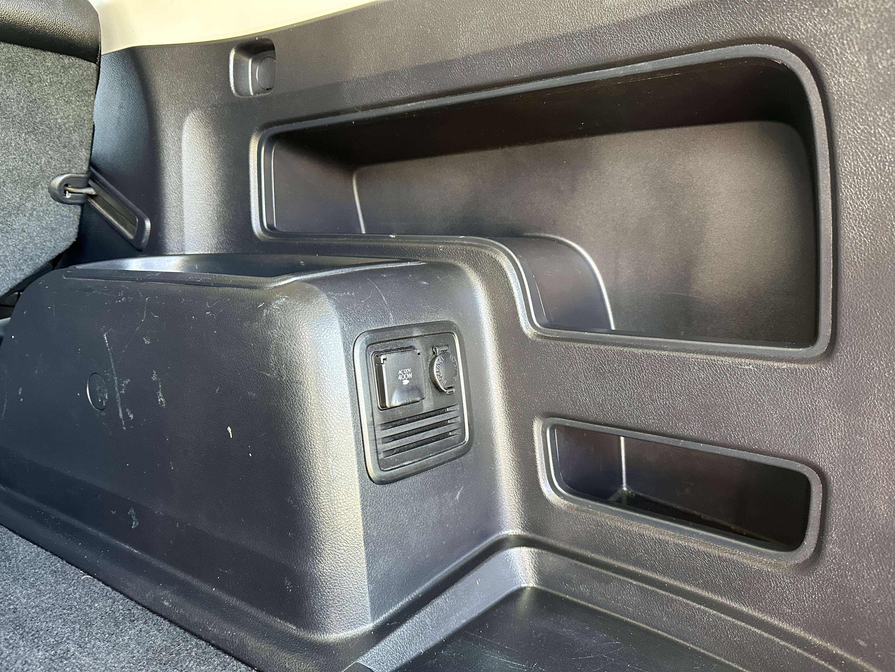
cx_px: 448
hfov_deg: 71.6
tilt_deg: -10.1
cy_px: 336
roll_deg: +2.0
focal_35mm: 24
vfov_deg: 56.8
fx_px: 621
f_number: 1.78
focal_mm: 6.86
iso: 500
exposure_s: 1/60
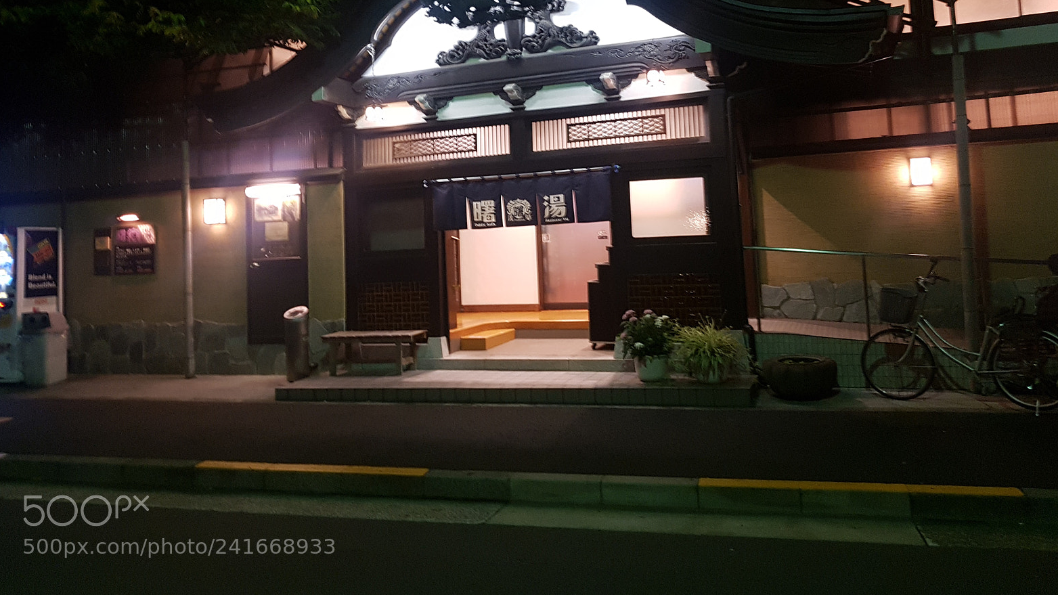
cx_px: 523
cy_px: 194
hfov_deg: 66.1
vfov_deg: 39.6
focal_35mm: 29
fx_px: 814
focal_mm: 4.2
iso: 200
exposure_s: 1/14
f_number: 1.7
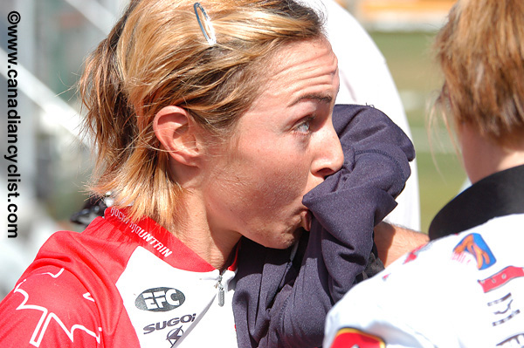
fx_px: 3599
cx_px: 262
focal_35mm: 248
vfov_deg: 5.5
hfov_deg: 8.3
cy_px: 174
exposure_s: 1/1000
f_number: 6.3
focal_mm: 165
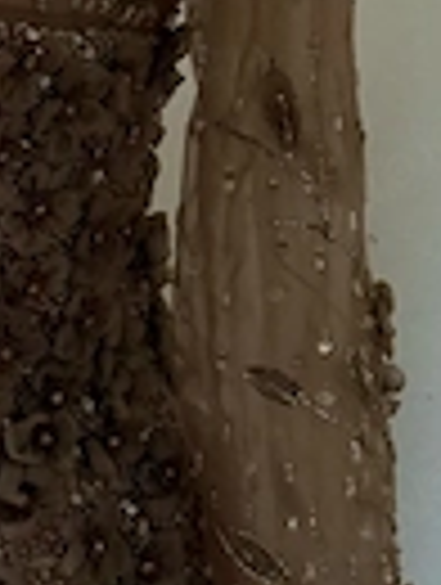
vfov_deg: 24.2
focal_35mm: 80
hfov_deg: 17.2
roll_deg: +1.6
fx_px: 1354
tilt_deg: -12.3
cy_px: 189
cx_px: -153
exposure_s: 1/30
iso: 800
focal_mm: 5.96
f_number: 1.6
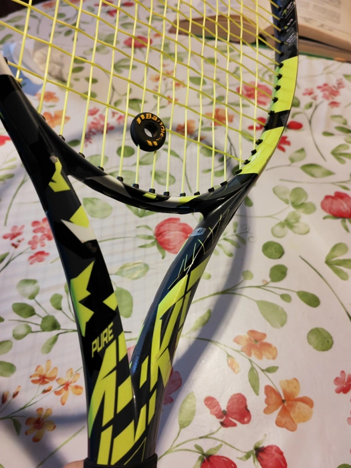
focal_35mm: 27
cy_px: 234
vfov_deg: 65.3
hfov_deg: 51.4
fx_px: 365
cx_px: 176
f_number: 1.8
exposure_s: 1/100
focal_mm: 5.53
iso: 400
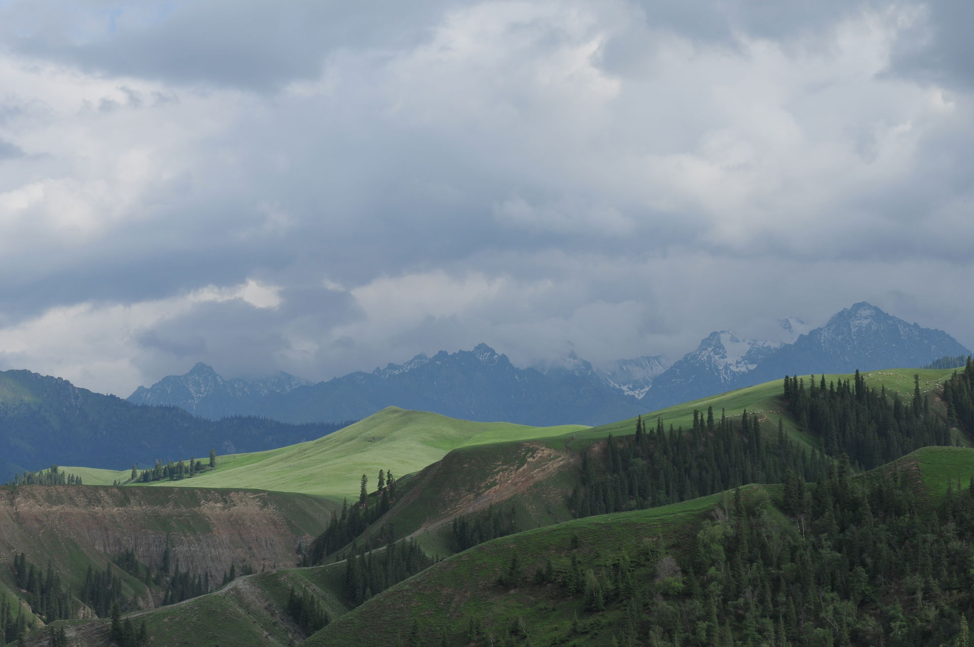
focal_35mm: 105
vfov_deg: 13.0
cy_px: 324
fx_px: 2837
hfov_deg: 19.5
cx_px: 487
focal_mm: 70
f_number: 9
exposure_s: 1/320
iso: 200
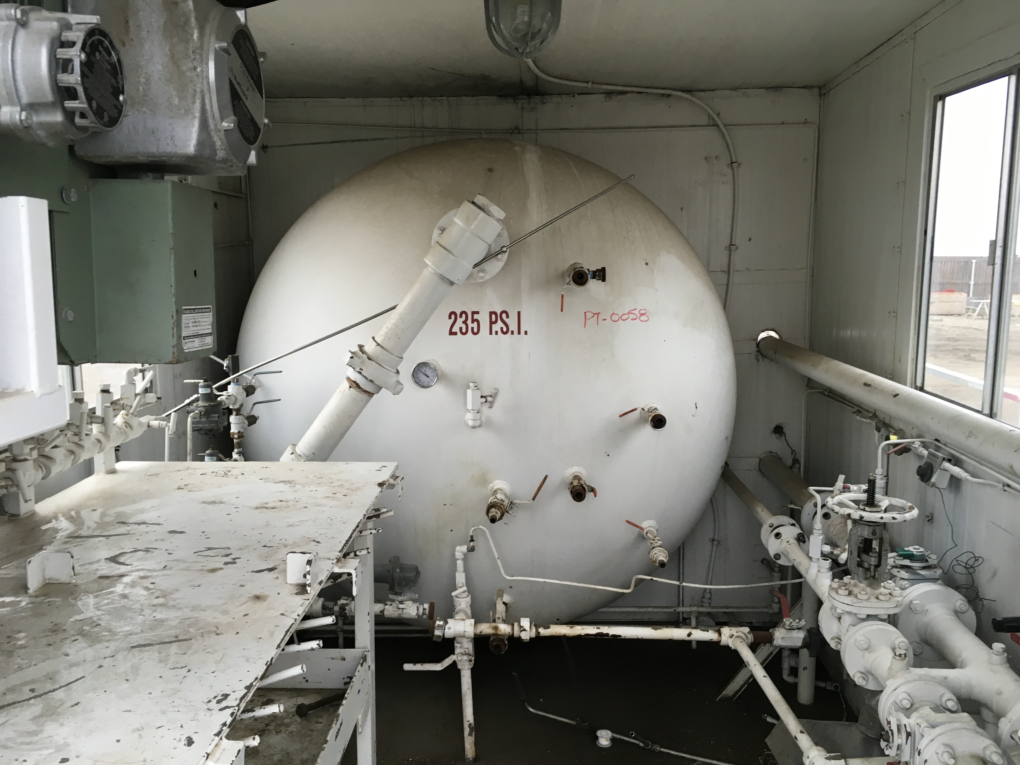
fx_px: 855
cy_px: 382
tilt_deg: -10.7
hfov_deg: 61.7
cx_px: 510
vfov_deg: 48.2
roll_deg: -0.9
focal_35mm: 29
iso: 32
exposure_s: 1/30
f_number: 2.2
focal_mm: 4.15
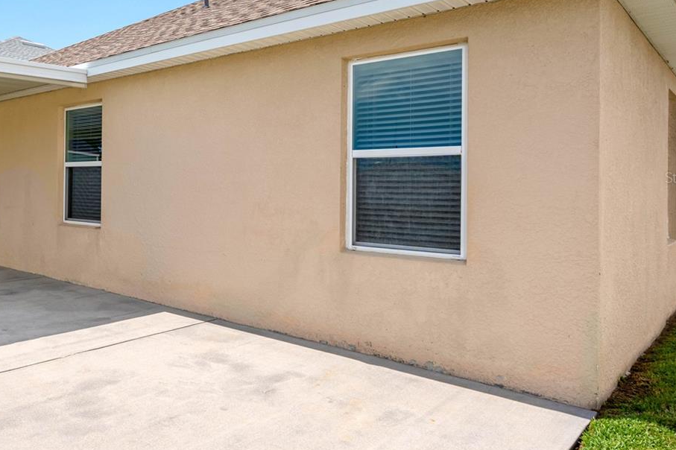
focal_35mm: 31
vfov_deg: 42.2
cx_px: 135
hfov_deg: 56.1
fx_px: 580
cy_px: 177
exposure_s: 1/80
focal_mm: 17.5
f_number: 11
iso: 125
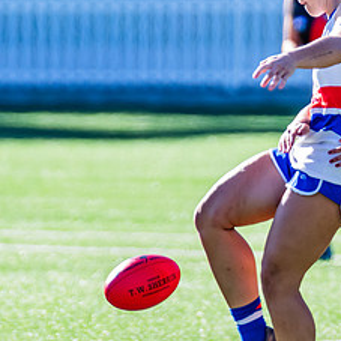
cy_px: 108
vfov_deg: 1.3
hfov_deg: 1.3
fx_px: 14578
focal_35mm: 1308
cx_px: 227
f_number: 5.6
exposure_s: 1/1250
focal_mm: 460
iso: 800
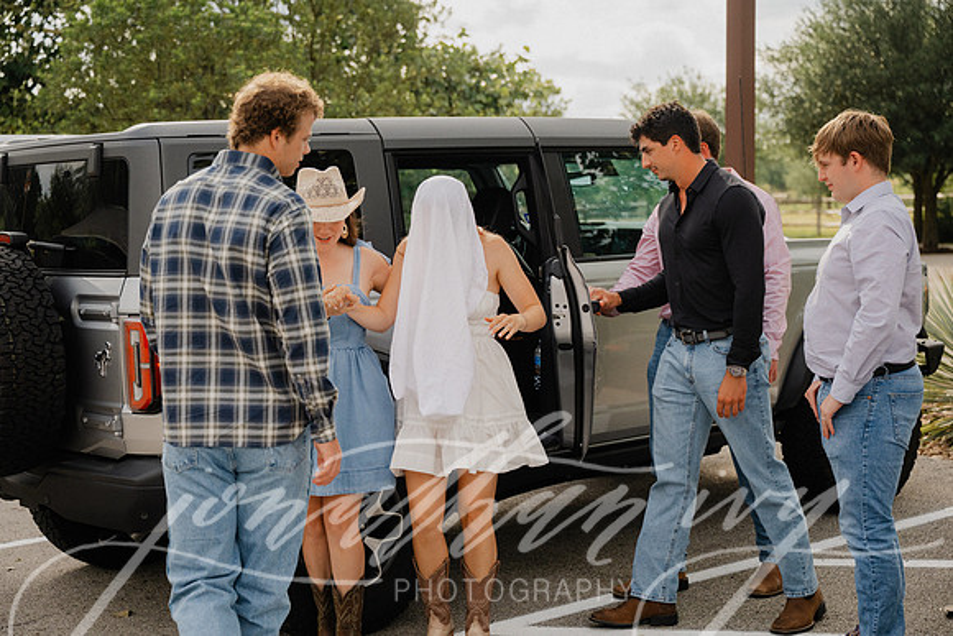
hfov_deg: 34.5
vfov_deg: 23.4
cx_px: 476
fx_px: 1536
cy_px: 318
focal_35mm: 58
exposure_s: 1/5000
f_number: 3.5
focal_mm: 58
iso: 800
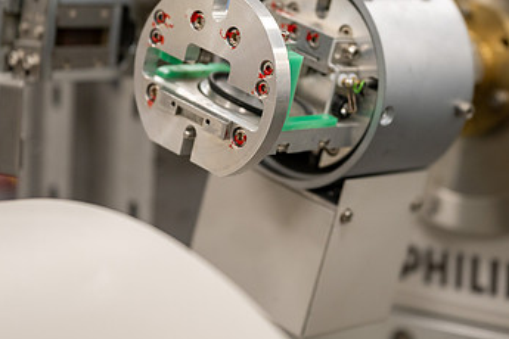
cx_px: 344
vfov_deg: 11.4
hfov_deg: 17.0
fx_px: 1697
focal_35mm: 120
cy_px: 79
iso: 640
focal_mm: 70
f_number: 3.2
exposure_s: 1/125
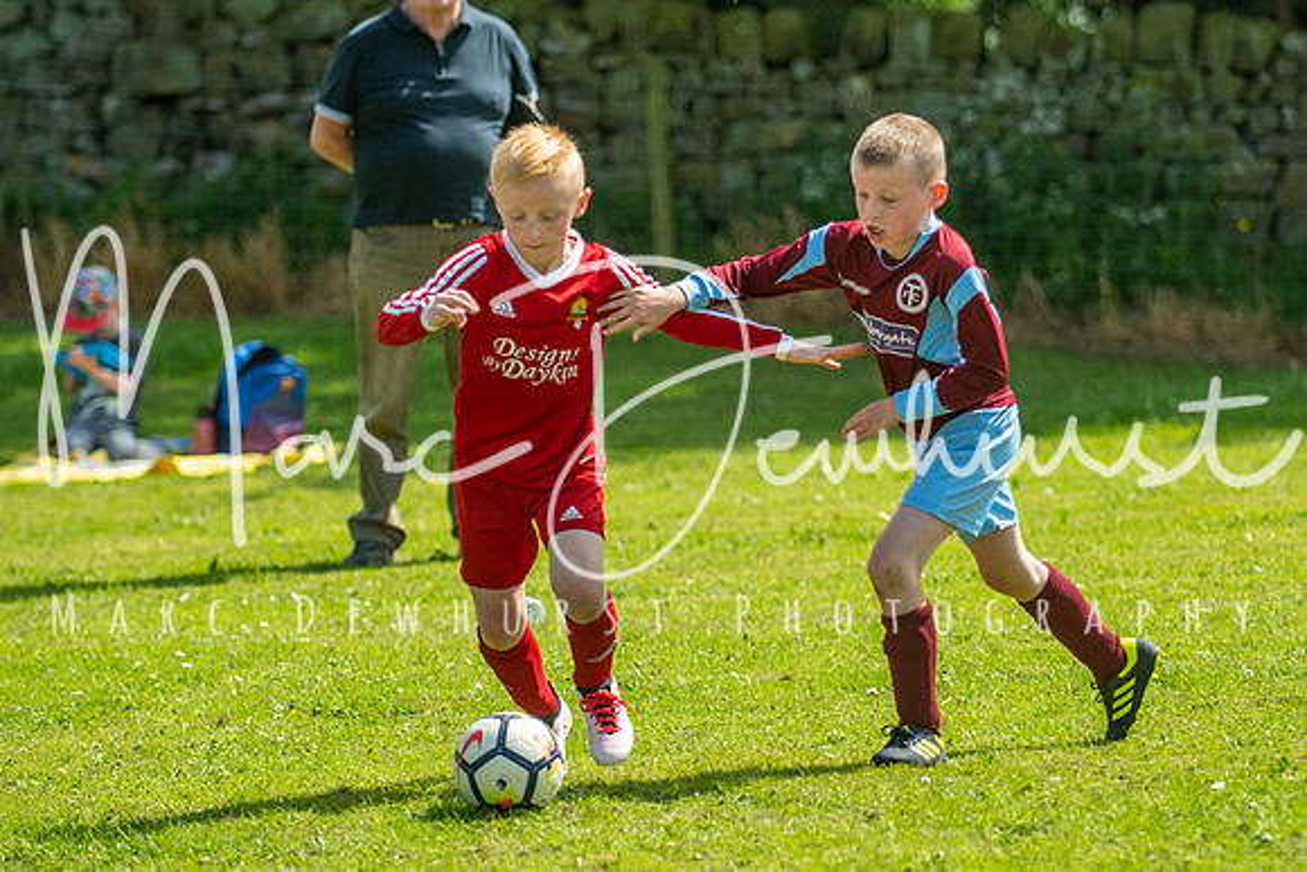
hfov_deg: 7.5
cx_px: 784
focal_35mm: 274
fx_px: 9959
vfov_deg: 5.0
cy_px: 400
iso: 250
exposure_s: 1/2500
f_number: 3.2
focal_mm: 135
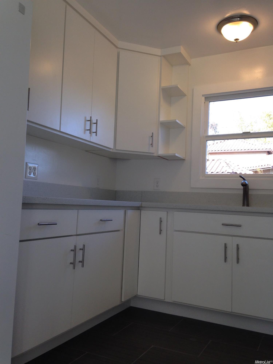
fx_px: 347
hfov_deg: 42.9
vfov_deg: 55.4
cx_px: 136
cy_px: 182
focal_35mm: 33
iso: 64
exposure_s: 1/120
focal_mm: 4.12
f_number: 2.4
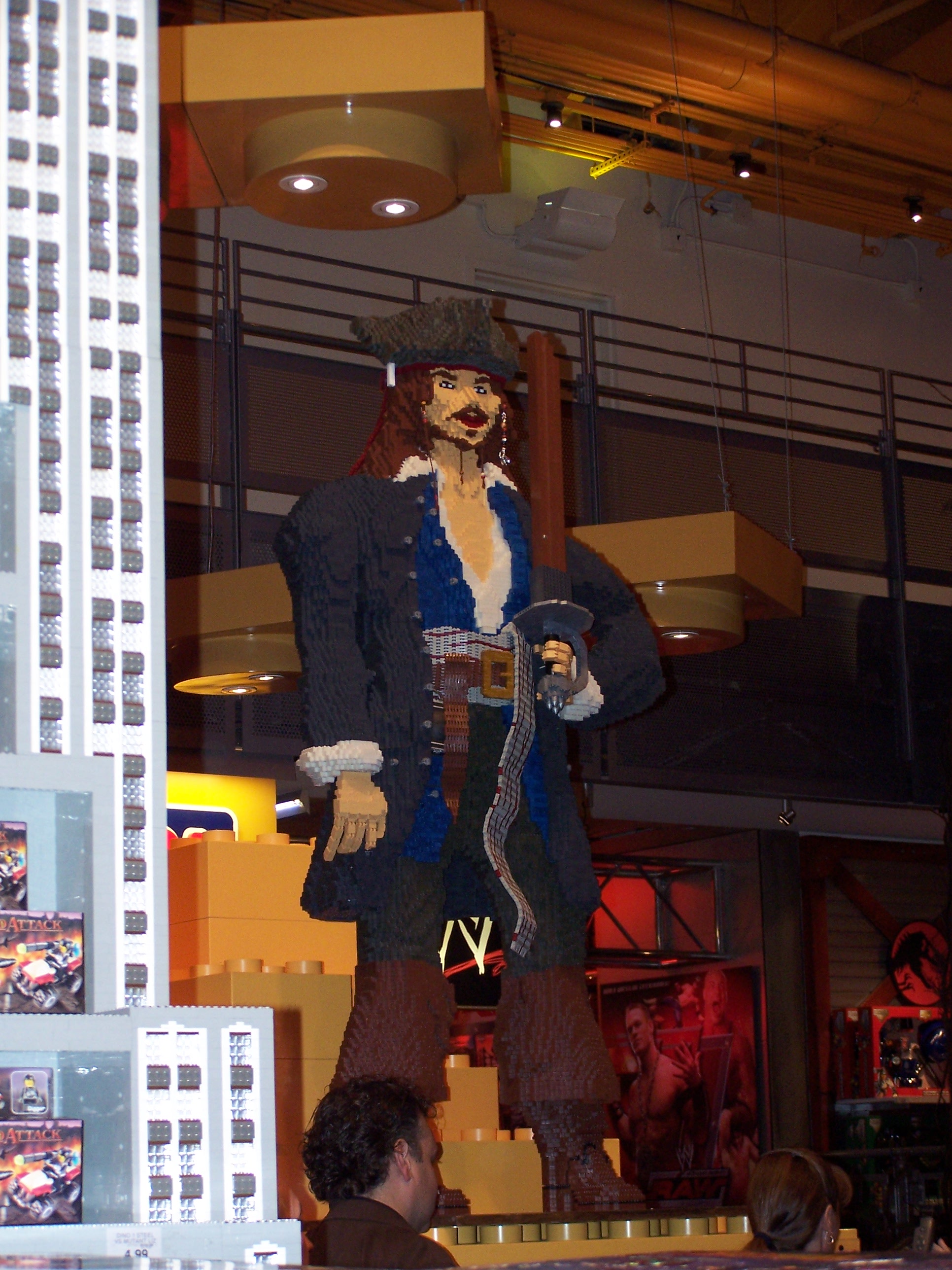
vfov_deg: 26.0
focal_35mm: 75
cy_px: 635
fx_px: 2750
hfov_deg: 19.6
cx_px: 476
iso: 140
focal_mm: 12.4
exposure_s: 1/90
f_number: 3.2
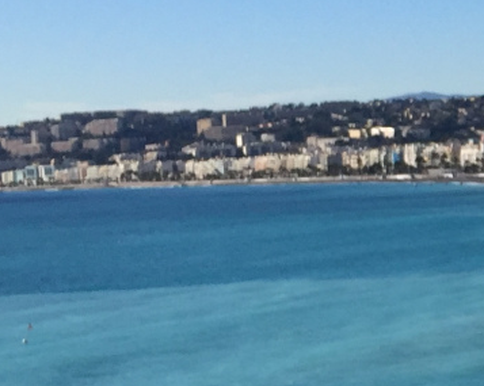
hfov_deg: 13.6
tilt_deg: -5.3
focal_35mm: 127
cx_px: 861
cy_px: 295
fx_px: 1818
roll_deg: +2.5
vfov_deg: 12.1
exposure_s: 1/2639
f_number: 2.2
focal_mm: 4.15
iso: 32
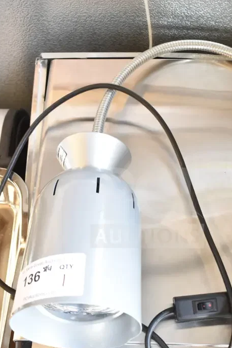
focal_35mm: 52
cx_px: 147
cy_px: 207
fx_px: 502
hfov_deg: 25.9
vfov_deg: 38.0
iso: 1250
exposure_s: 1/40
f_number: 4
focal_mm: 26
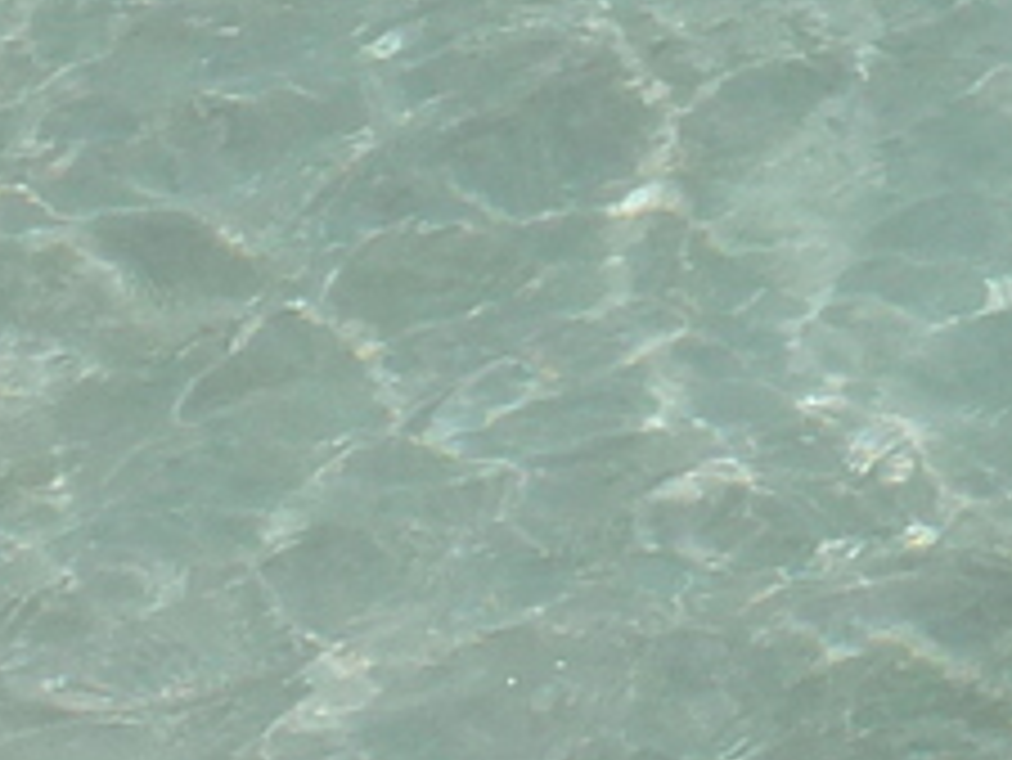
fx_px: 5207
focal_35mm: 178
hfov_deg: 10.5
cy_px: -459
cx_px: 1763
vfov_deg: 8.1
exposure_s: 1/1000
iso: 80
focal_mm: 4.1
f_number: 6.3
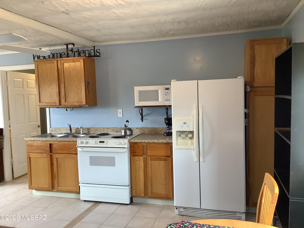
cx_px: 152
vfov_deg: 45.4
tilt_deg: -4.2
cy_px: 114
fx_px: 272
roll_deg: +2.1
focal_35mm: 31
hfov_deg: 58.4
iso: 125
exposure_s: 1/60
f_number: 2.4
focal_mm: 3.3
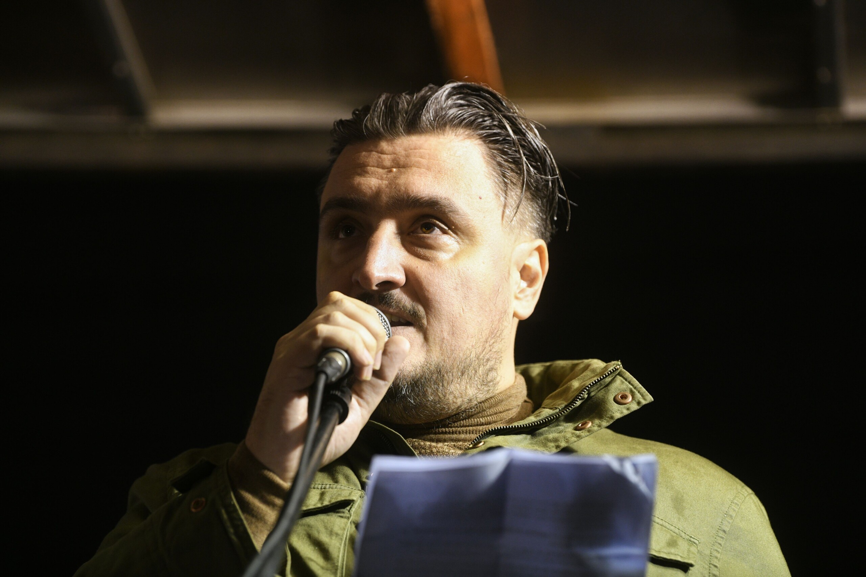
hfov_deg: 12.5
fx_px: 3969
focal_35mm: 165
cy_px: 288
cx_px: 433
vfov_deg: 8.3
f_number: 4
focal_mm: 165
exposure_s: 1/160
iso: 1600
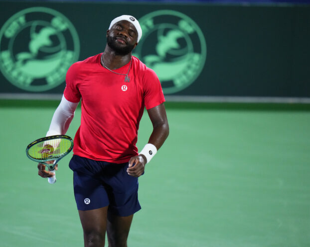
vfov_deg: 3.4
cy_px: 123
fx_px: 4154
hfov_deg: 4.3
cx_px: 127
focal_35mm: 453
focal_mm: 400
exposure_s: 1/2000
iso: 5000
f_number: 2.8
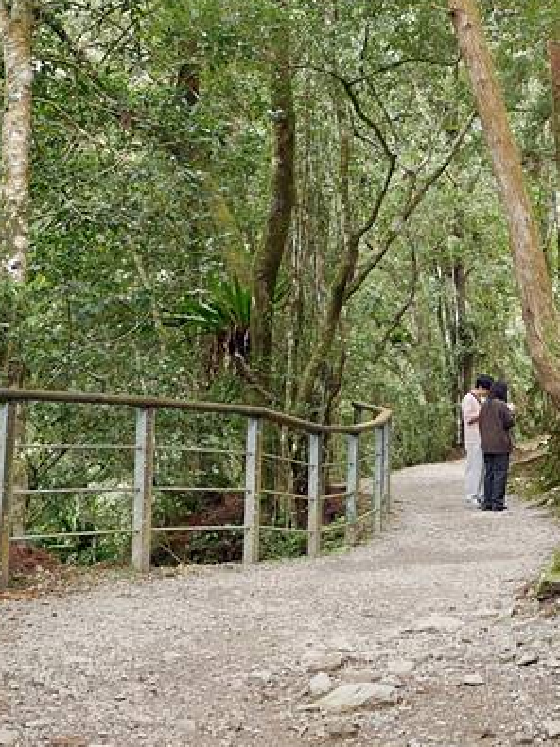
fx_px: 1532
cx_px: 469
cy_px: 114
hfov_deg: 20.4
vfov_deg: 26.7
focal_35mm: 71
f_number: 2.5
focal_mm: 14
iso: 250
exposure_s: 1/60
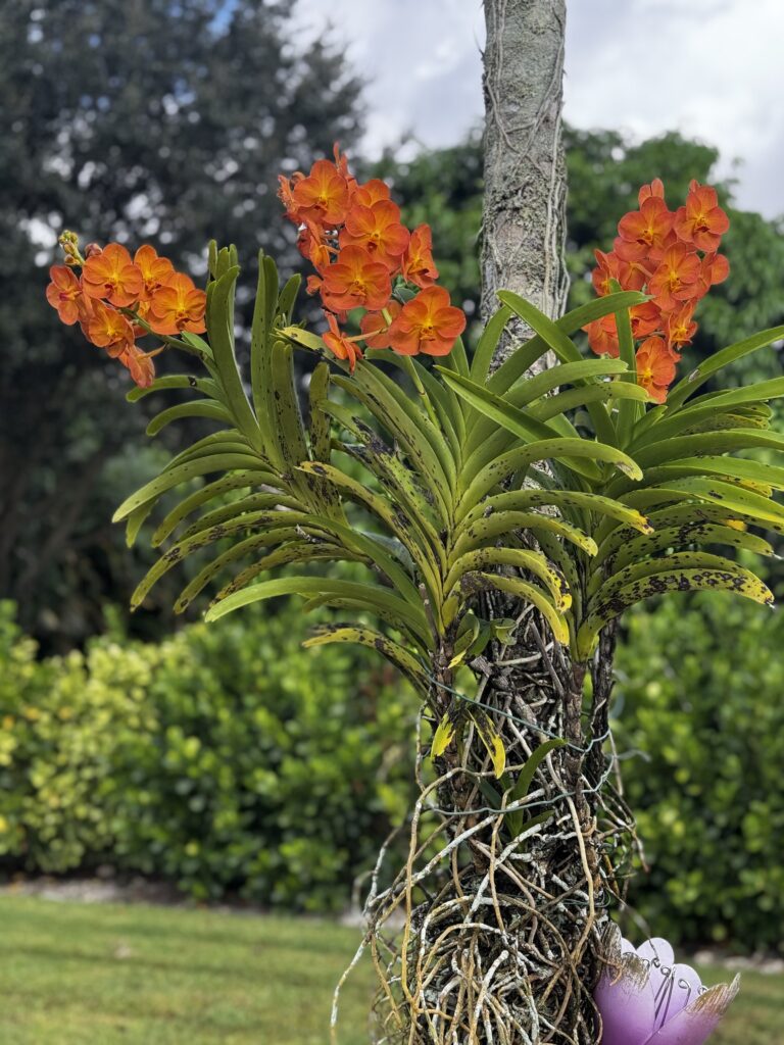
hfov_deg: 30.3
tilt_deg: +5.1
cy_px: 522
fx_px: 1450
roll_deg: -1.4
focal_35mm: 48
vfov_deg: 39.7
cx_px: 392
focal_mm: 6.76
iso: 64
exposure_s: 1/477
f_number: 1.78
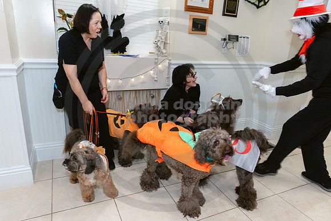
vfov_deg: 53.2
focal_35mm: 24
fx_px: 221
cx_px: 166
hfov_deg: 73.7
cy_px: 110
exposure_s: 1/60
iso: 2500
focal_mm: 24
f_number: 9
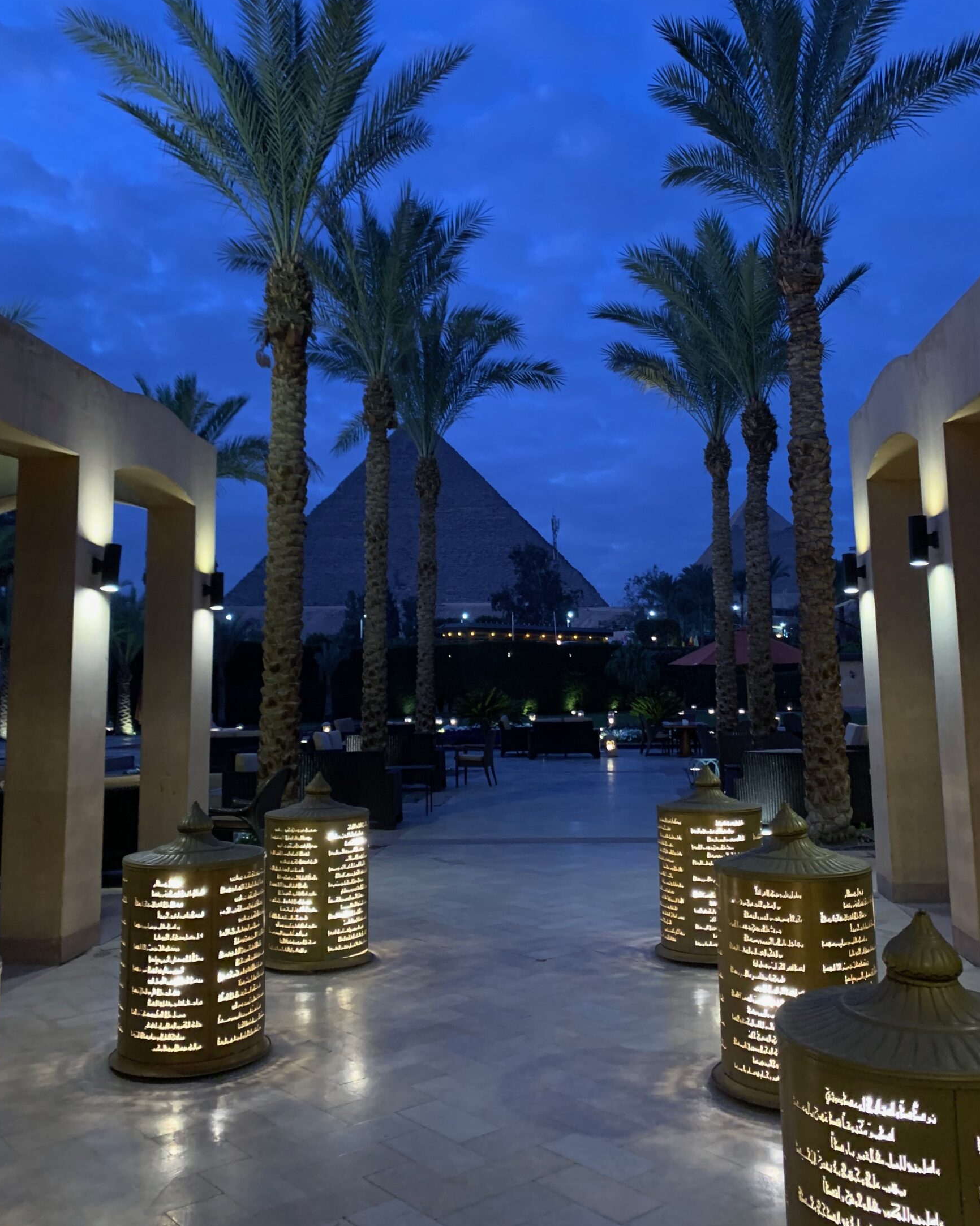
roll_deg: +1.0
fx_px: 1088
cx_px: 502
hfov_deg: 48.5
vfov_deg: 58.7
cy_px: 549
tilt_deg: +3.5
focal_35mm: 30
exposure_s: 1/25
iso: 320
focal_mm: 4.25
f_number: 1.8
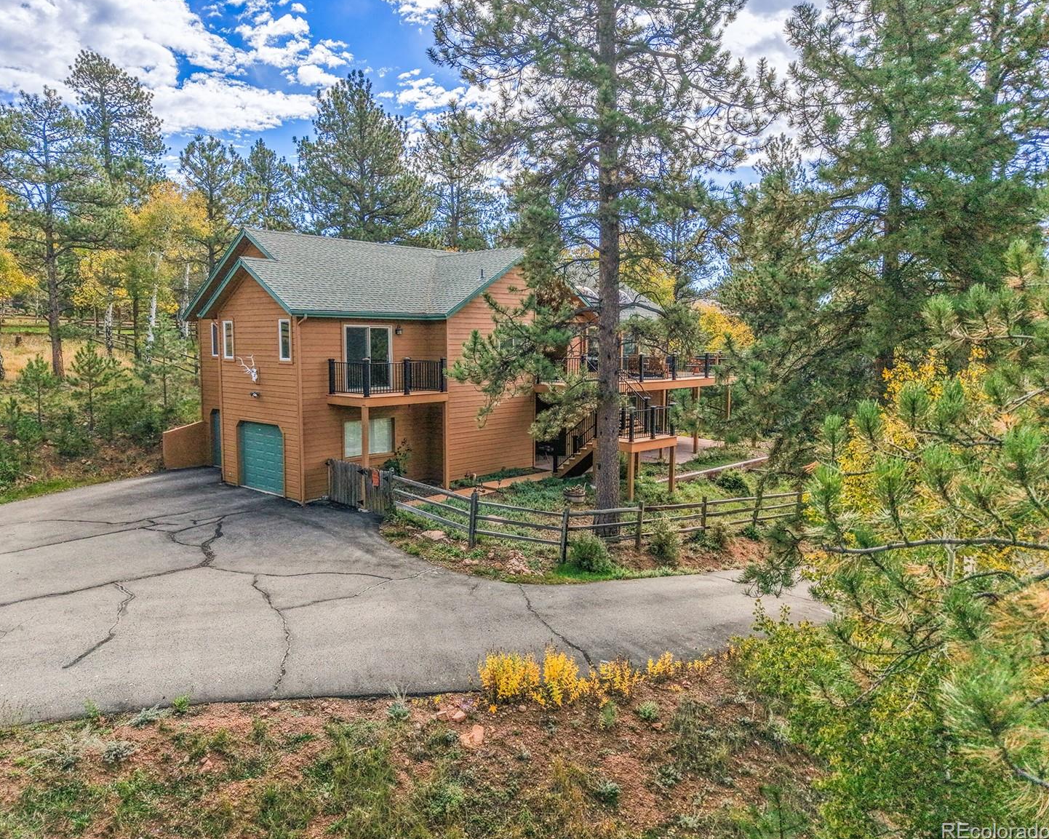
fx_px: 807
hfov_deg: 65.9
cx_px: 477
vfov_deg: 54.9
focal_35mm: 26
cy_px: 410
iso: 400
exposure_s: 1/6000
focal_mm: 8.67
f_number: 1.8
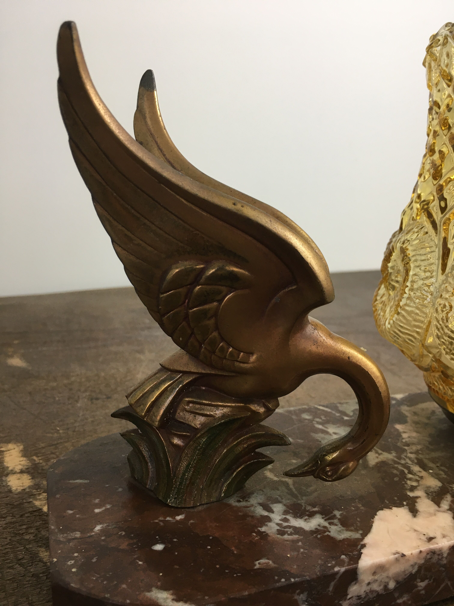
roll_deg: -0.5
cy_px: 303
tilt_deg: -11.6
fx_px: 507
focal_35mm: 29
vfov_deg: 61.7
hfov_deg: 48.2
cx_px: 227
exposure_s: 1/33
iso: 50
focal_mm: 4.15
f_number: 2.2
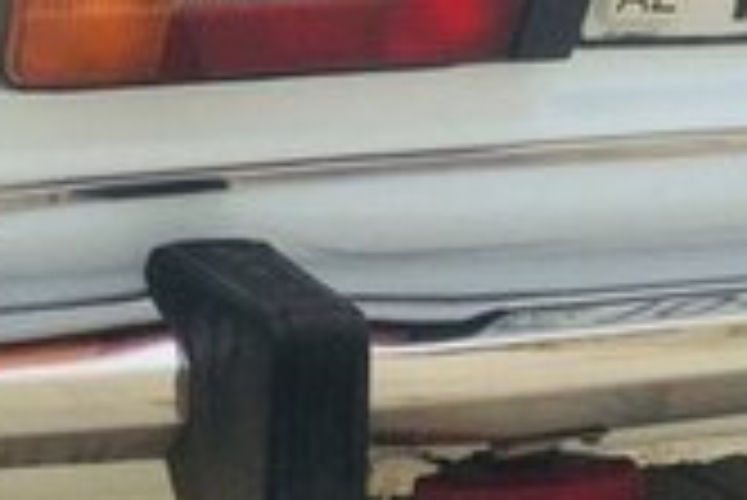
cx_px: 50
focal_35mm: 90
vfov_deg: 14.3
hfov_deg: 22.0
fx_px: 1869
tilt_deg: -8.5
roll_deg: +1.5
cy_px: -221
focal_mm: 4.15
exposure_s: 1/1244
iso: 32
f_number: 2.2
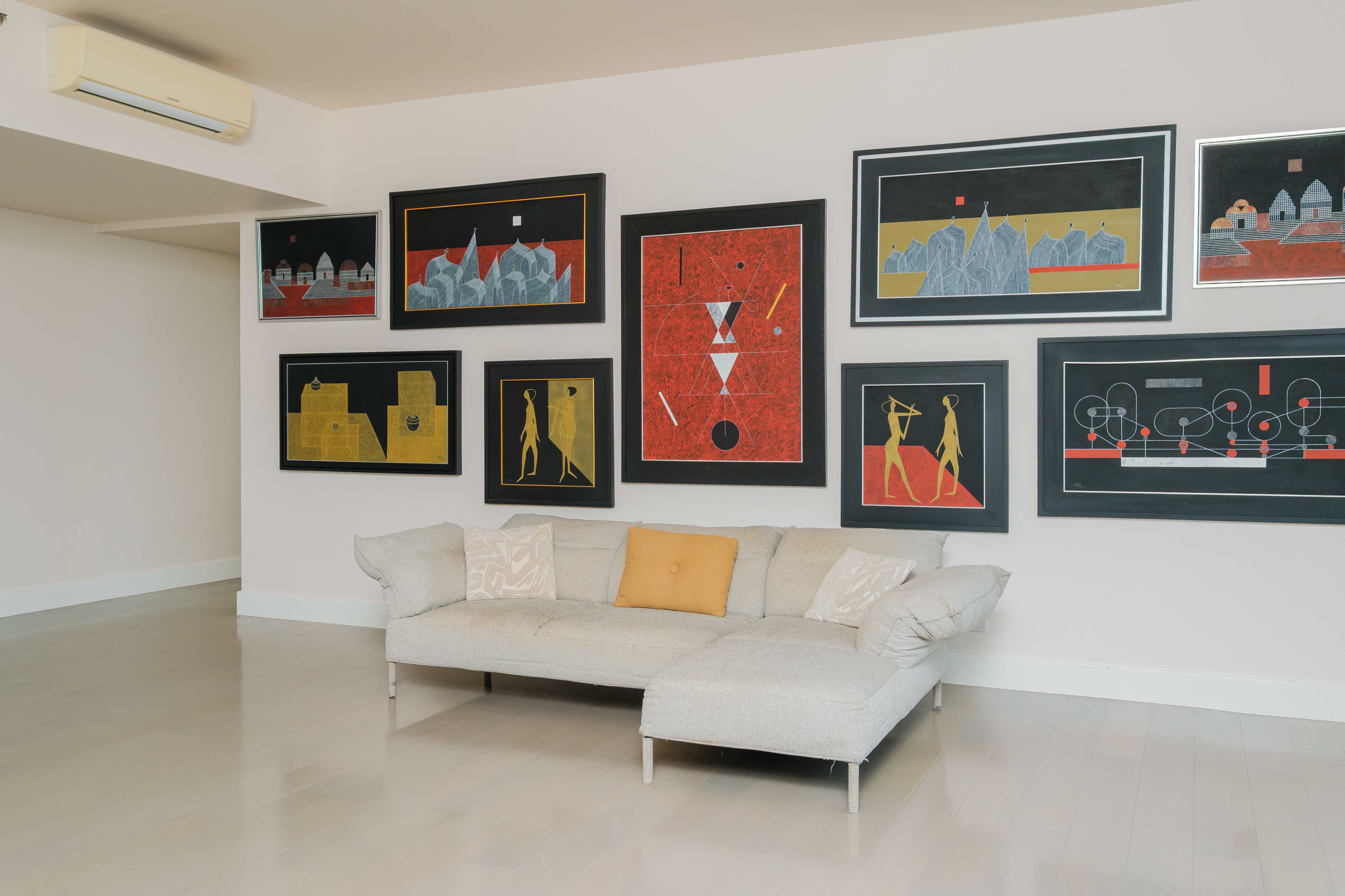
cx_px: 672
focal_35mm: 29
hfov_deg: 63.7
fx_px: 1083
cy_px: 448
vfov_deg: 45.0
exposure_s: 1/100
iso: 1000
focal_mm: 19.1
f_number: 7.1
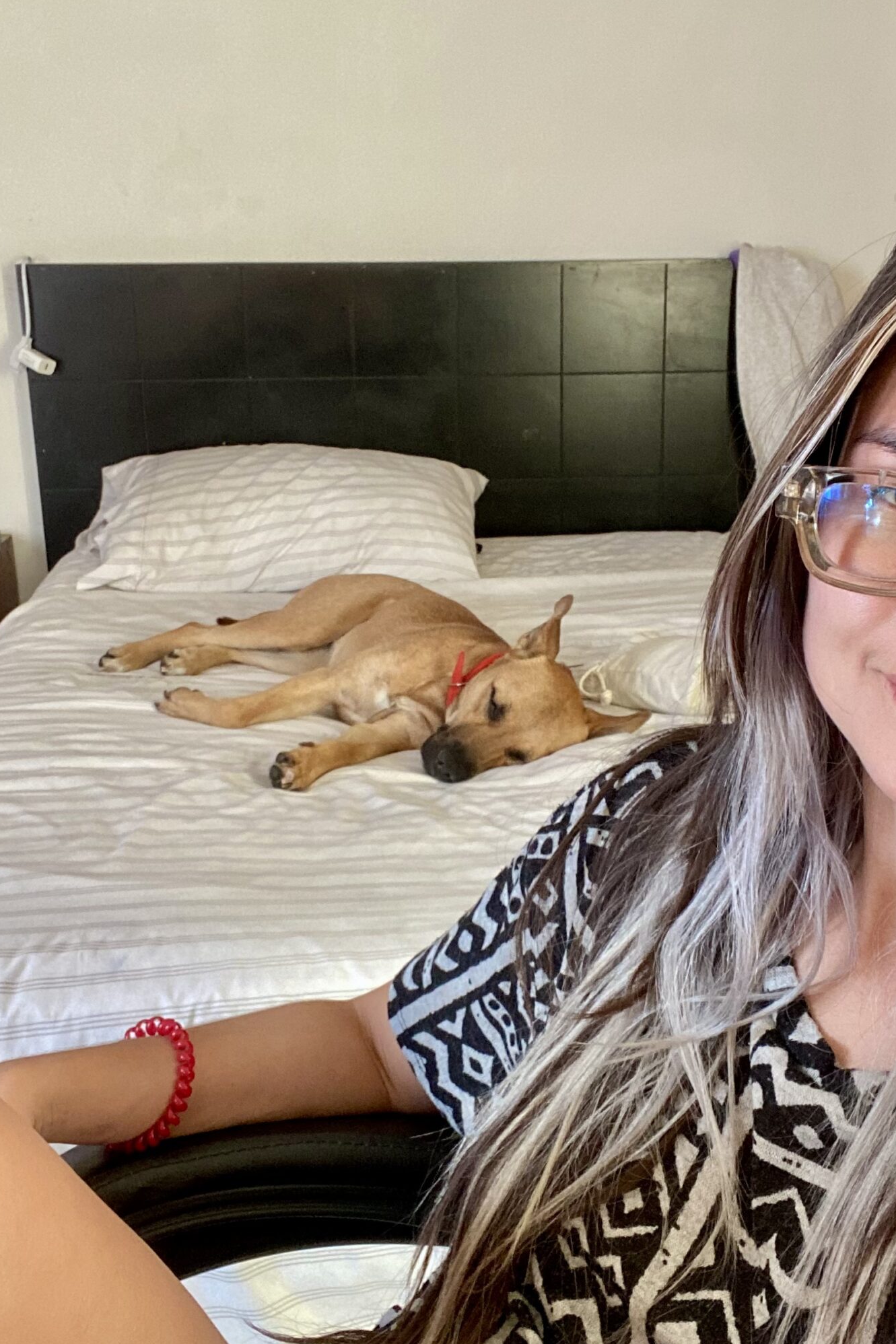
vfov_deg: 48.4
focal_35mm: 40
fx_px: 1493
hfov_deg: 33.3
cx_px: 511
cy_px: 705
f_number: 2.2
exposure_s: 1/60
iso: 160
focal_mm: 2.71
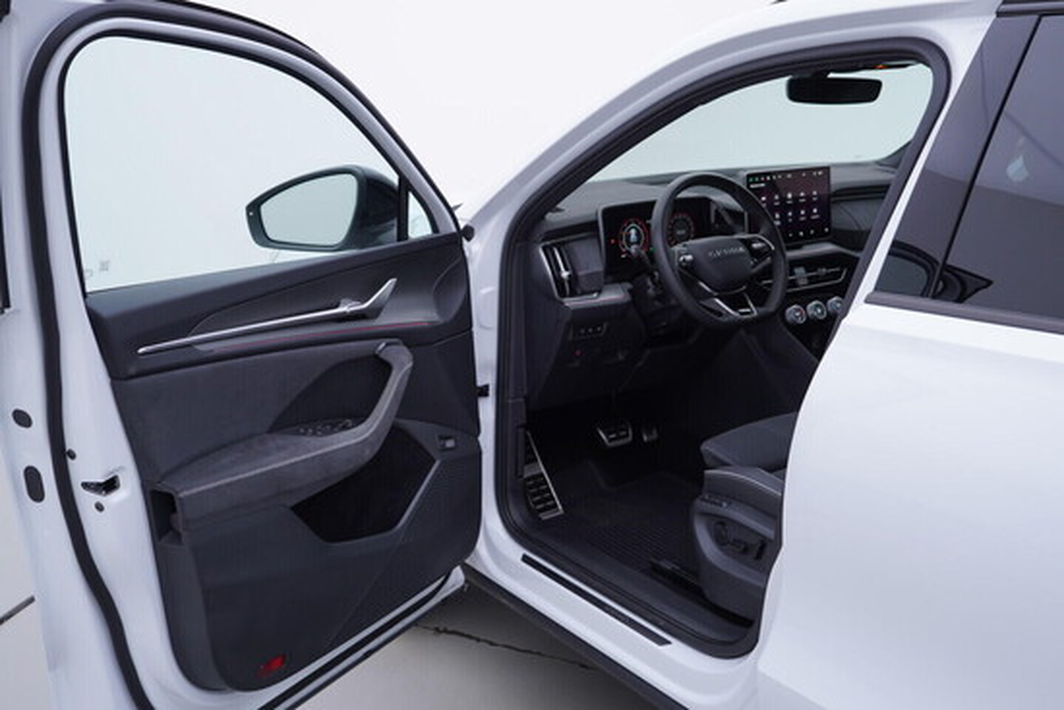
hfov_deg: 53.1
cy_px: 355
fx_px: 1064
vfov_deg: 36.9
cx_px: 532
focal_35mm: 36
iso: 125
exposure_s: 1/60
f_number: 3.5
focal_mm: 24
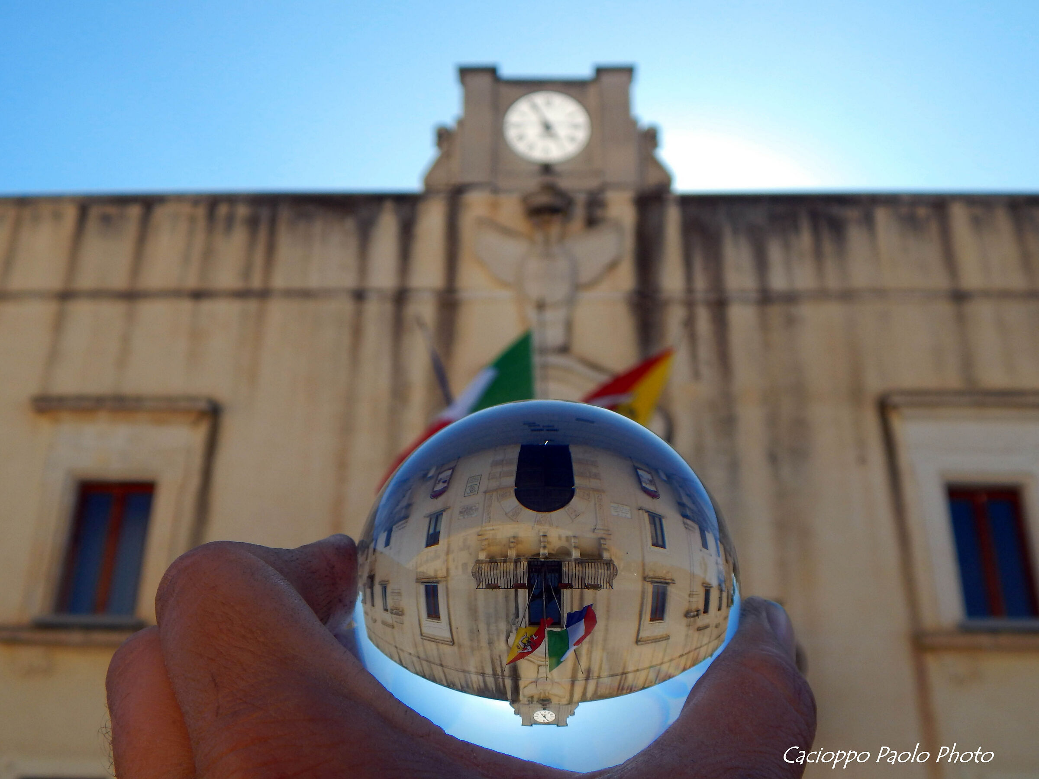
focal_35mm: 38
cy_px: 390
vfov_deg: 37.7
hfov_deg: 49.0
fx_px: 1141
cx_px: 520
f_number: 6.9
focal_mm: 6.8
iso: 125
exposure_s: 1/400
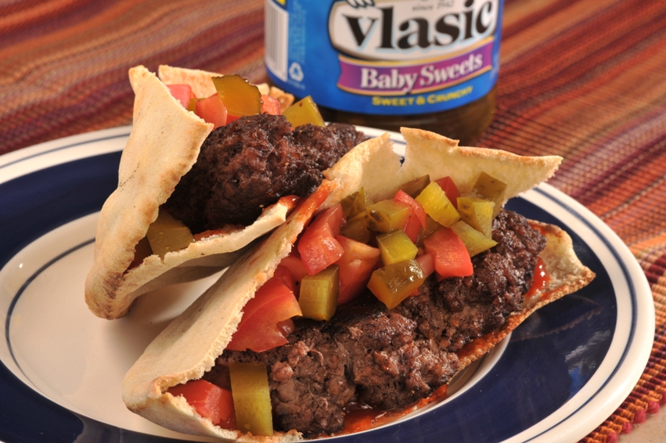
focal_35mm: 105
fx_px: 1941
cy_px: 222
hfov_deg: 19.5
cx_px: 333
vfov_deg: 13.0
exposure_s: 1/250
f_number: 22
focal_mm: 105
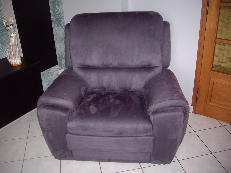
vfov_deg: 37.7
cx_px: 116
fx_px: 254
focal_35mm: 38
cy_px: 86
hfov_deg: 49.0
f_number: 2.7
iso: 200
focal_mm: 6.2
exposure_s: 1/40
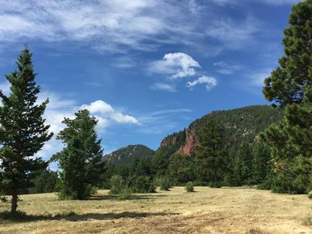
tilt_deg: +13.3
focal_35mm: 40
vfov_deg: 35.9
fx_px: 361
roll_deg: -1.8
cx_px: 153
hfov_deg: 46.8
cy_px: 126
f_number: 2.2
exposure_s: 1/1980
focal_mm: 4.15
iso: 32
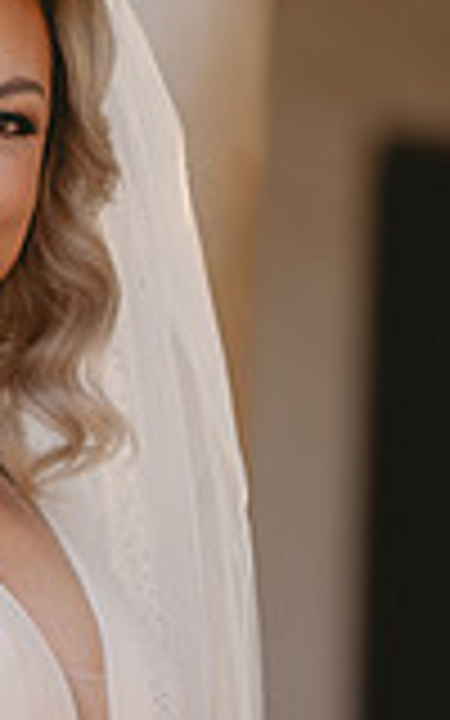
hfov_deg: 5.4
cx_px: -79
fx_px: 4768
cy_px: 482
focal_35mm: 243
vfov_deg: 8.6
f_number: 2
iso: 160
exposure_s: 1/320
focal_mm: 85
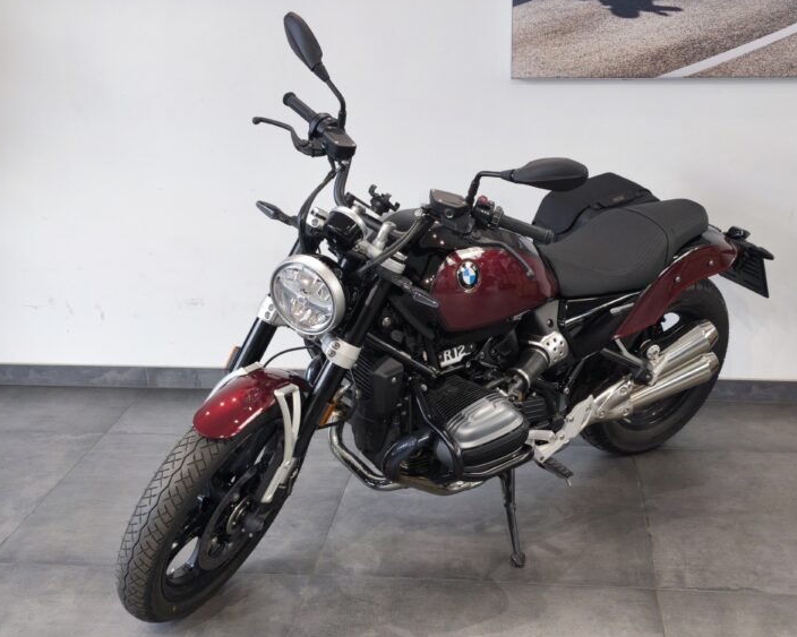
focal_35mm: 49
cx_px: 428
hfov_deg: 38.0
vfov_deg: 30.8
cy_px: 316
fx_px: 1156
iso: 125
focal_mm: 6.57
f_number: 1.6
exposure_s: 1/100
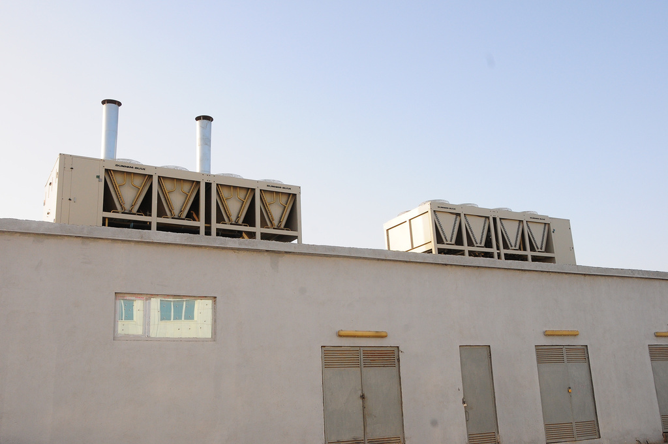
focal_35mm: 36
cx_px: 334
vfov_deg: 36.8
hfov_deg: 53.2
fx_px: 667
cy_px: 222
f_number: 10
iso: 500
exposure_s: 1/400
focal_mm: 24
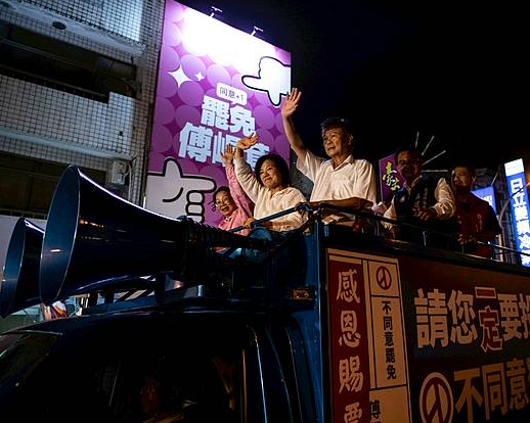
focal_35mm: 28
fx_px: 439
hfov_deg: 61.9
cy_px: 206
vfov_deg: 51.5
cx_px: 306
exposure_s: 1/250
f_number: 2.8
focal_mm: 24
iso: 3200
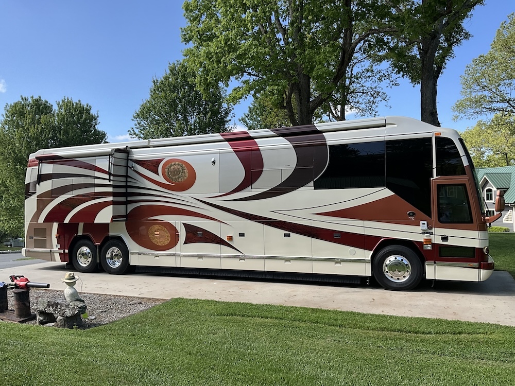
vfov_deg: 48.2
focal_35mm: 29
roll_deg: +0.5
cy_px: 193
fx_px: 431
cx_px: 258
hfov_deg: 61.7
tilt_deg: +0.8
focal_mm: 3
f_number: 1.8
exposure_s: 1/912
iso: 25
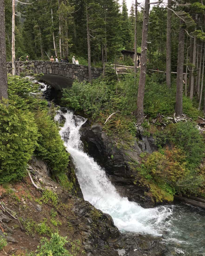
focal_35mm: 31
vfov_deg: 57.2
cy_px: 124
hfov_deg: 47.1
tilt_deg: -12.8
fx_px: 235
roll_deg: +1.8
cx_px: 101
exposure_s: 1/60
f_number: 2.2
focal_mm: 4.15
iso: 32
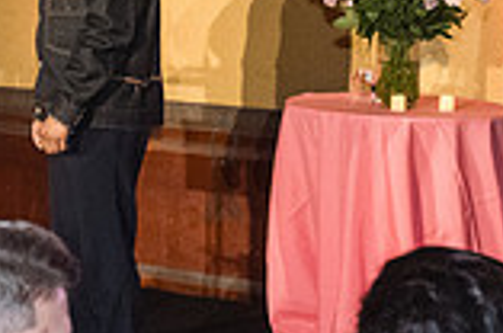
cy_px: 12
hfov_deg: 14.6
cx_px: -175
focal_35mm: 134
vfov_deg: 10.1
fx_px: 1868
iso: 6400
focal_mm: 35
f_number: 5
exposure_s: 1/160
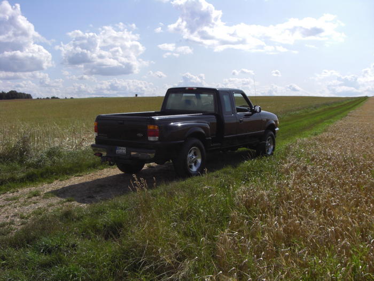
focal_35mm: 38
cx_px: 187
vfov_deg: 37.7
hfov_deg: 49.0
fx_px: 411
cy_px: 140
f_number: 8
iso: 64
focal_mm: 6.2
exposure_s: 1/250
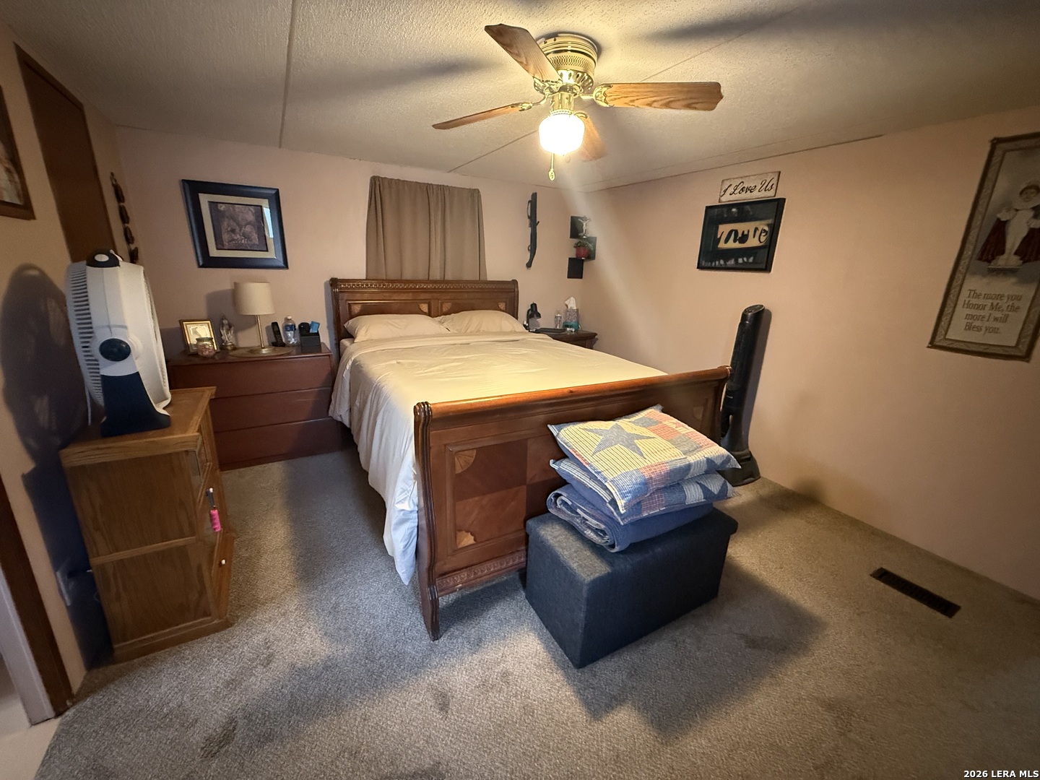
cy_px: 390
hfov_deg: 102.1
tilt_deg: -15.4
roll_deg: -1.4
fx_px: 421
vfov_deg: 85.7
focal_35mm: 14
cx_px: 520
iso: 1000
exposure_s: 1/40
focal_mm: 2.22
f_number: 2.2
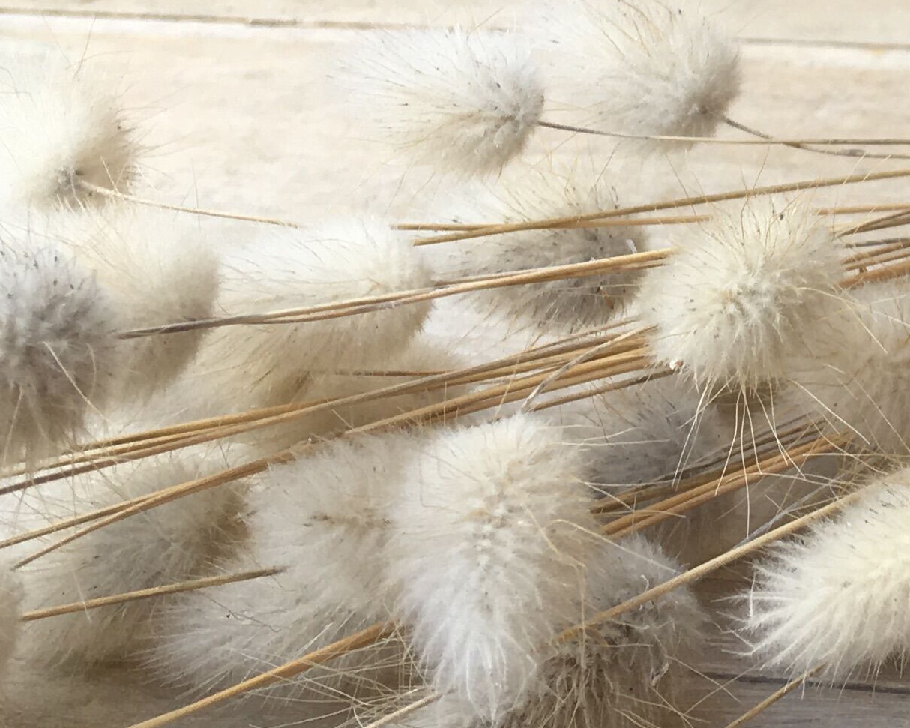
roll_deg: +0.6
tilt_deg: -19.6
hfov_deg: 18.7
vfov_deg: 16.0
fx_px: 2531
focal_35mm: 94
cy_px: -44
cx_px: 1236
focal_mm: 4.15
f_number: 2.2
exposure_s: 1/100
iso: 25
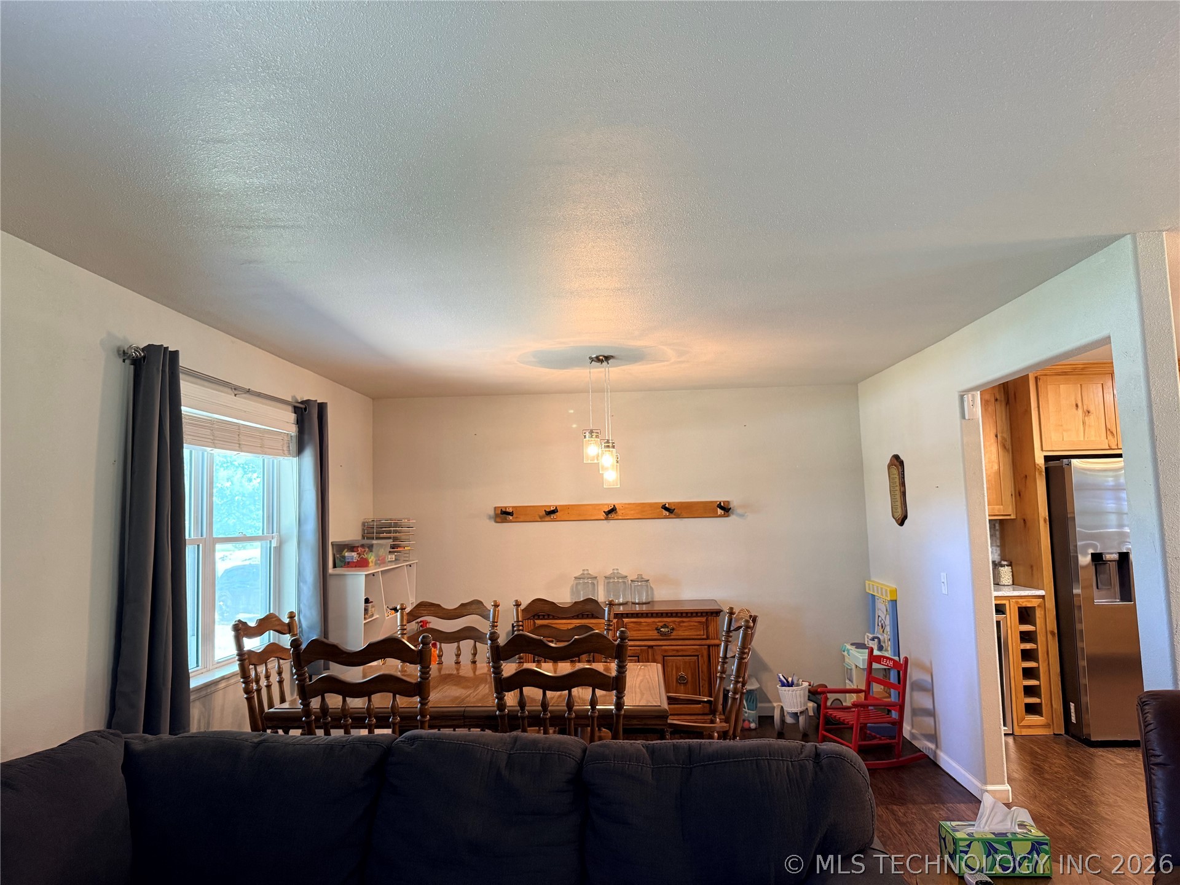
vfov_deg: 56.8
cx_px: 590
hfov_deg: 71.6
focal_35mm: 24
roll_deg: +1.5
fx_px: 818
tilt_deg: +5.7
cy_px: 442
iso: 250
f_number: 1.78
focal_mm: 6.76
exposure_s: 1/60
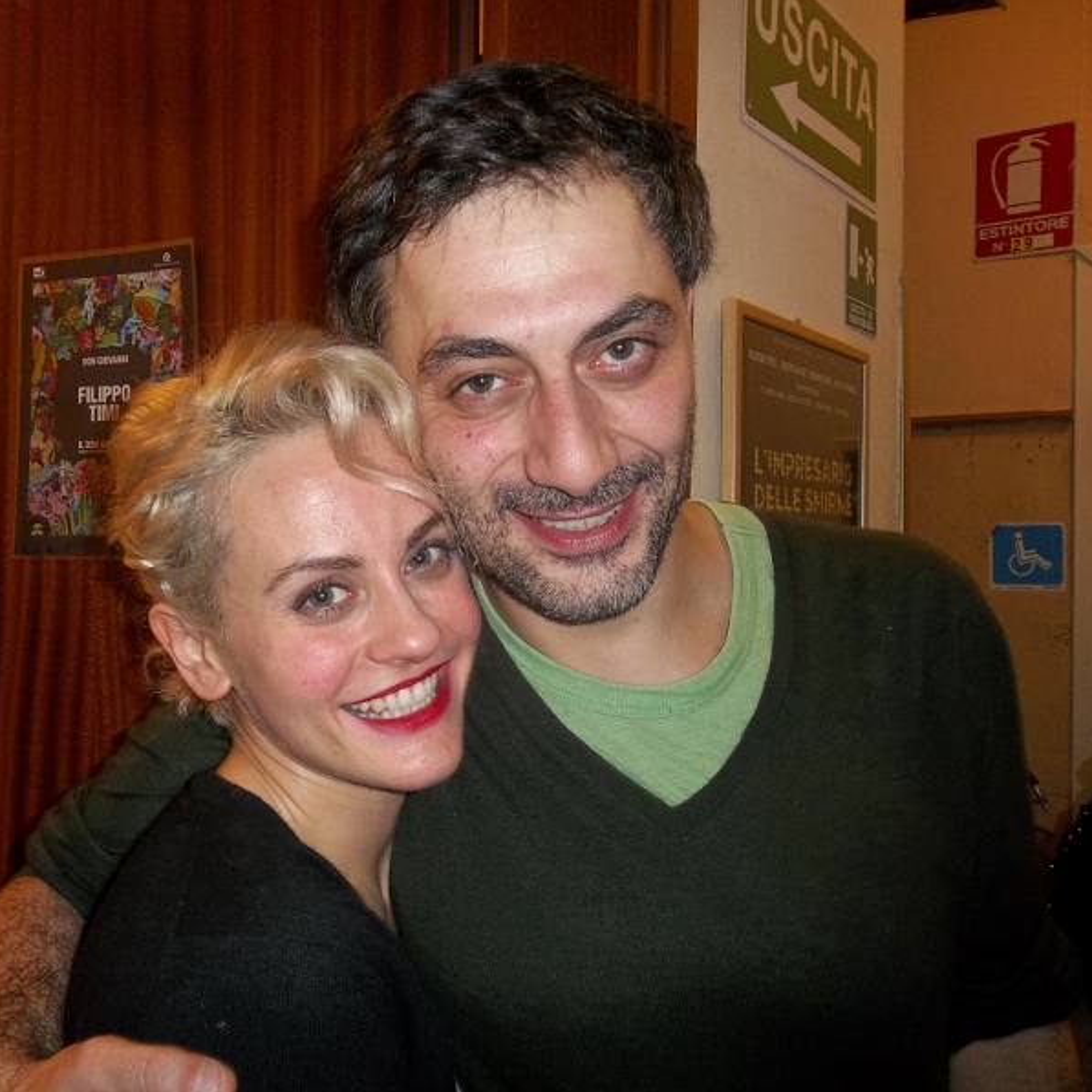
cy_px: 545
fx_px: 1142
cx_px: 395
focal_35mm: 32
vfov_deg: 51.1
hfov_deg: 50.5
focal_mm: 4.9
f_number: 3.5
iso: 160
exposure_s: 1/30
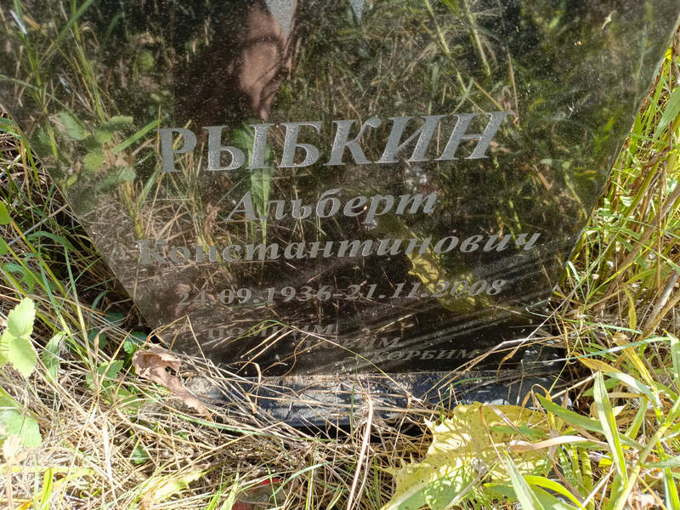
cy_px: 255
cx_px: 340
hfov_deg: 69.4
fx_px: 491
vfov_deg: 54.9
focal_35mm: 25
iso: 112
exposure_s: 1/137
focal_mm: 4.76
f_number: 1.69
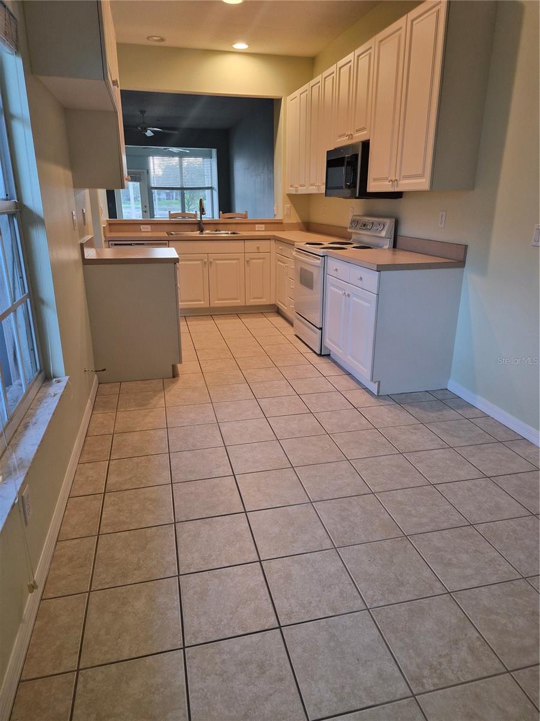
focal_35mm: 23
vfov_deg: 73.9
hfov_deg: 58.9
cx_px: 270
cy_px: 360
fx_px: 478
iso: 200
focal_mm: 5.4
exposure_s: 1/120
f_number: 1.8
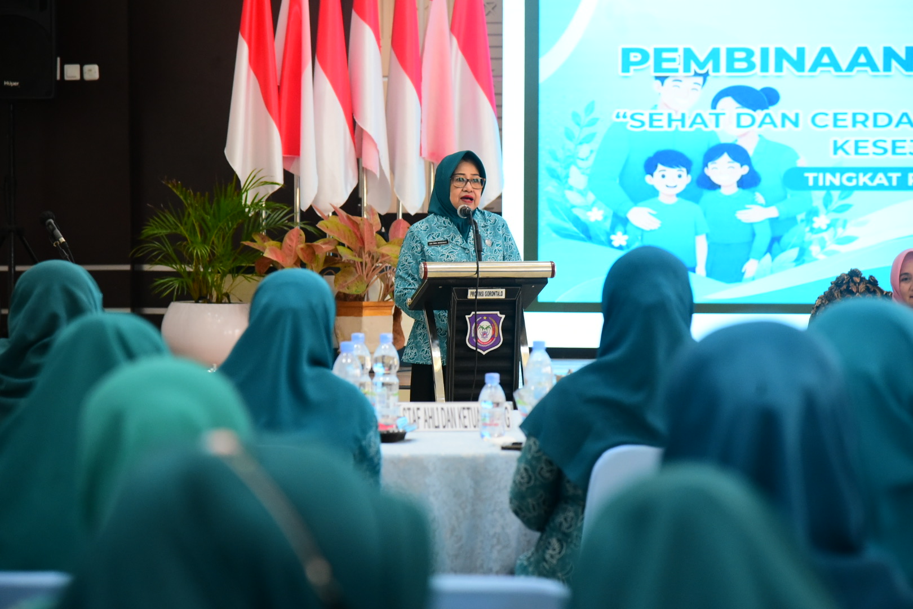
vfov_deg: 11.4
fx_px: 3043
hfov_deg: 17.1
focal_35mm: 120
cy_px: 304
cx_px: 456
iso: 4500
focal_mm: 120
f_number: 5
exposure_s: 1/200
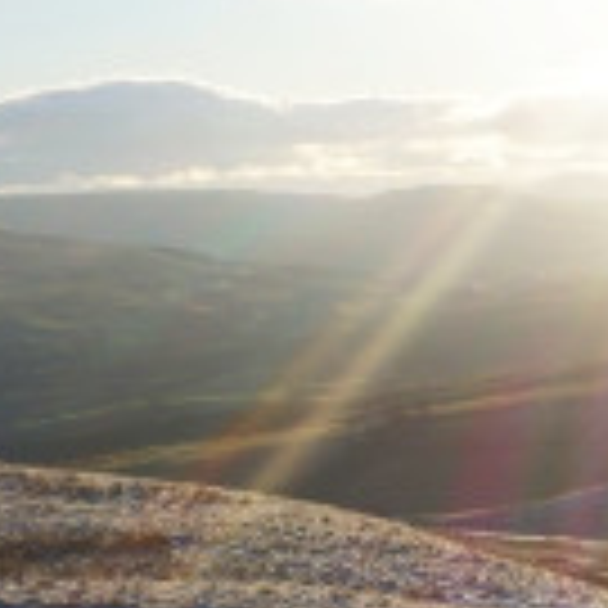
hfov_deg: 12.6
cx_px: 1230
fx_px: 2404
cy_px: 529
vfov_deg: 14.3
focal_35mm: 121
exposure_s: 1/125
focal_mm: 16
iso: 100
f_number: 14
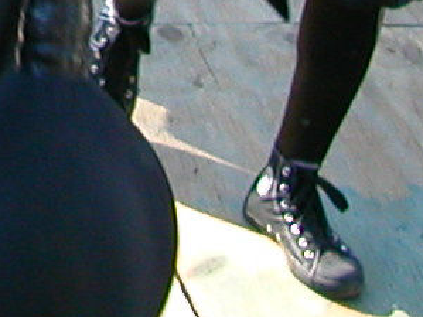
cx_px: -330
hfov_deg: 9.5
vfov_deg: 7.1
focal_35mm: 198
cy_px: -413
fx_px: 2419
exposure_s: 1/148
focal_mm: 5.6
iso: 100
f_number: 2.7
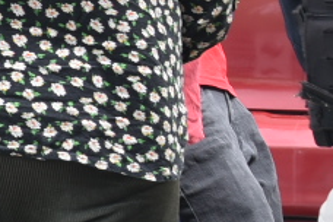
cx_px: 942
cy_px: -159
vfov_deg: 2.3
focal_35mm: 605
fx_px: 5596
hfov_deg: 3.3
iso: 100
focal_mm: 85
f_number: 8
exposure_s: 1/60
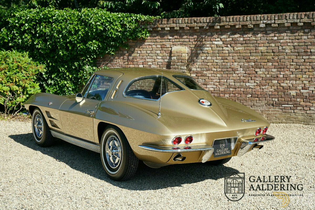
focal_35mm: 54
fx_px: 468
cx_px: 158
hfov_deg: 37.2
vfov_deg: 25.3
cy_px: 105
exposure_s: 1/160
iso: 100
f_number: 5.6
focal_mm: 53.5
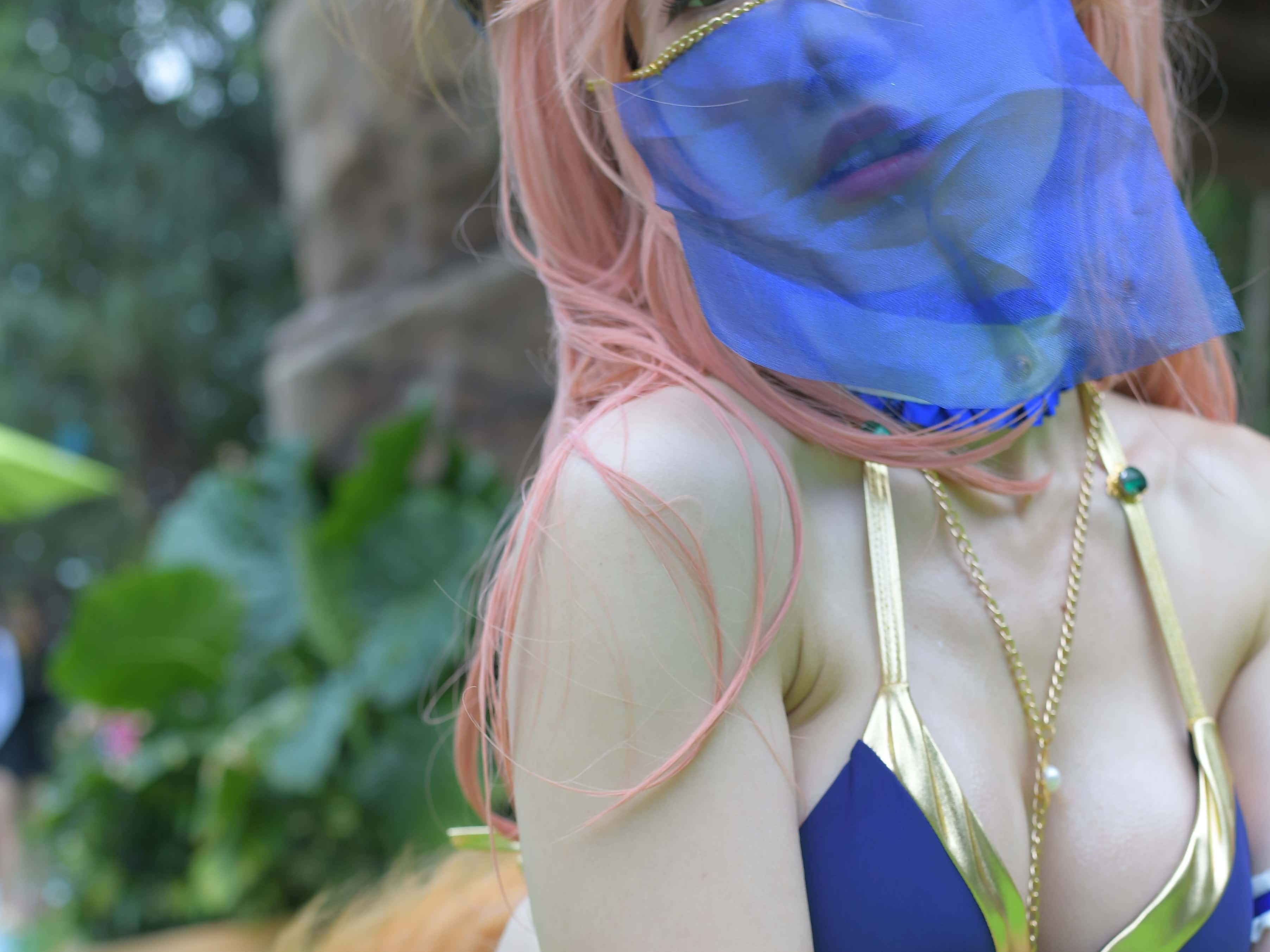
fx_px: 2825
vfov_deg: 18.9
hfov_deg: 25.3
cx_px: 710
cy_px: 833
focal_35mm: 77
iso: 220
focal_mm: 35
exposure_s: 1/320
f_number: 4
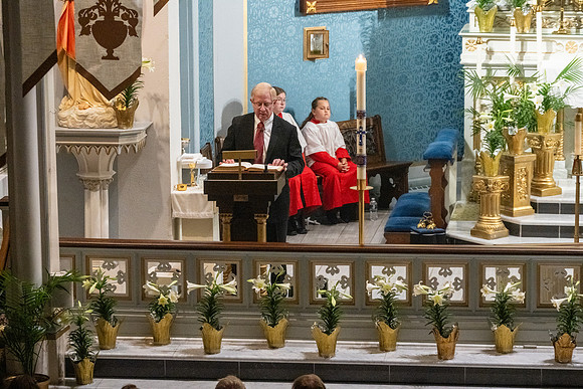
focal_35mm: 160
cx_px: 292
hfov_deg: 12.8
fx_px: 2592
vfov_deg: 8.6
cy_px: 194
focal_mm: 160
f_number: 9
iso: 5000
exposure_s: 1/60
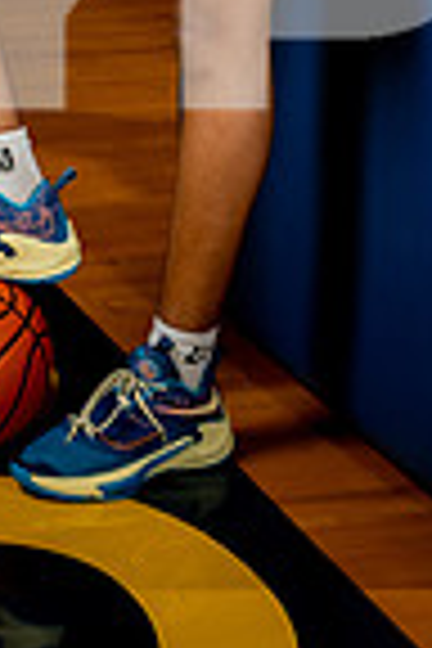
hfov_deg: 9.1
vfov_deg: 12.9
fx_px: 2700
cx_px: 140
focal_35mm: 150
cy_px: -342
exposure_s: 1/250
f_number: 4
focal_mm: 48
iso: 400
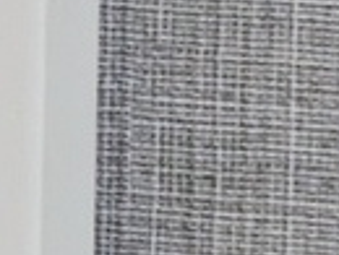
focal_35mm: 376
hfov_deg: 5.1
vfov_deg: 3.9
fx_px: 3689
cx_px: -503
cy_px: -151
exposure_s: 1/60
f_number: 1.89
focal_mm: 5.43
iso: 421
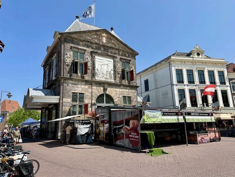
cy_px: 88
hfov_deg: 71.6
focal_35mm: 24
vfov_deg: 56.9
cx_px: 118
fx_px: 163
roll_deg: +0.1
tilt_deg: +12.8
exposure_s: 1/4016
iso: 80
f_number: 1.78
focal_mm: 6.86
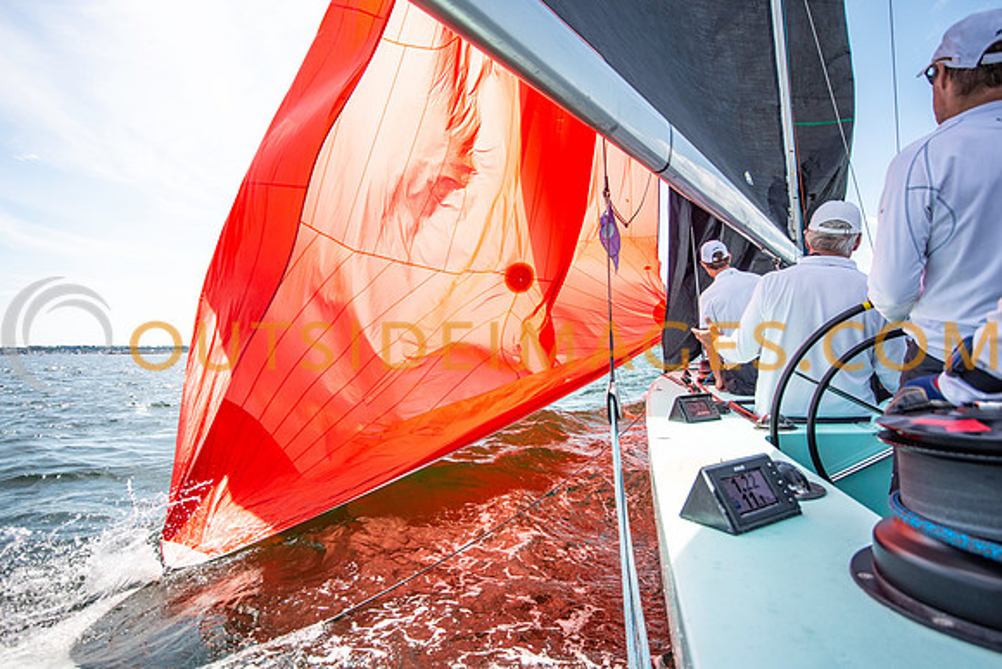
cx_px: 501
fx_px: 475
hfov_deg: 93.1
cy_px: 334
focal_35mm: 17
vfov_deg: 70.3
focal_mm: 15
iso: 250
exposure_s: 1/1600
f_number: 5
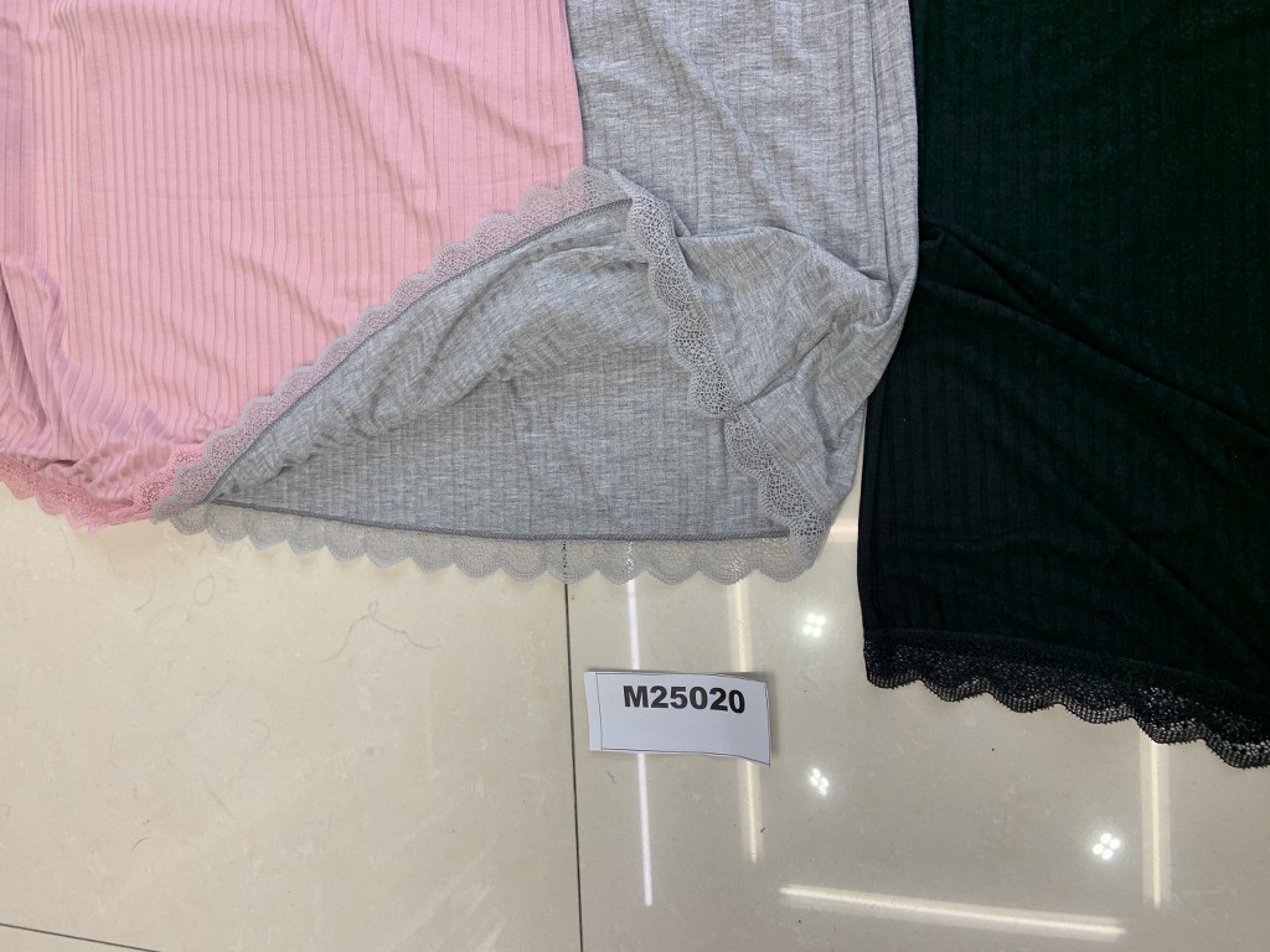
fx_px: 954
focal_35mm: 26
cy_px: 476
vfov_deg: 53.1
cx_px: 635
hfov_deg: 67.3
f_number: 1.8
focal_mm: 4.25
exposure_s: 1/50
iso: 64
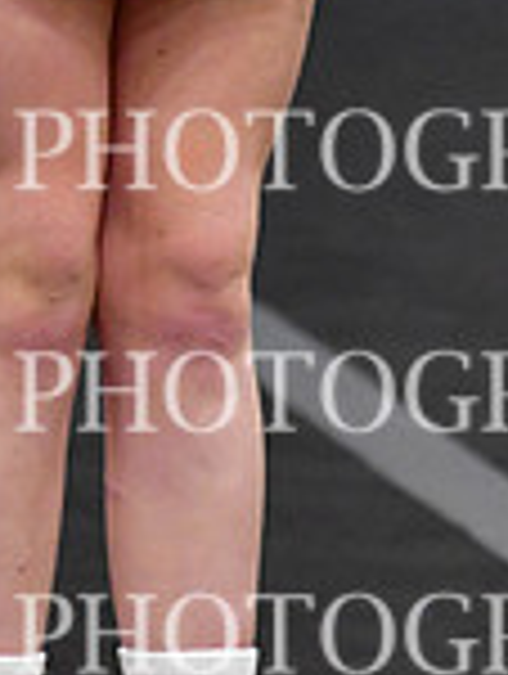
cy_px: -454
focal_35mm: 1112
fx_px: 21697
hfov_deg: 1.3
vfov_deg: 1.8
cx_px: -16
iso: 5000
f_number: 3.5
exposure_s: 1/500
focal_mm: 200
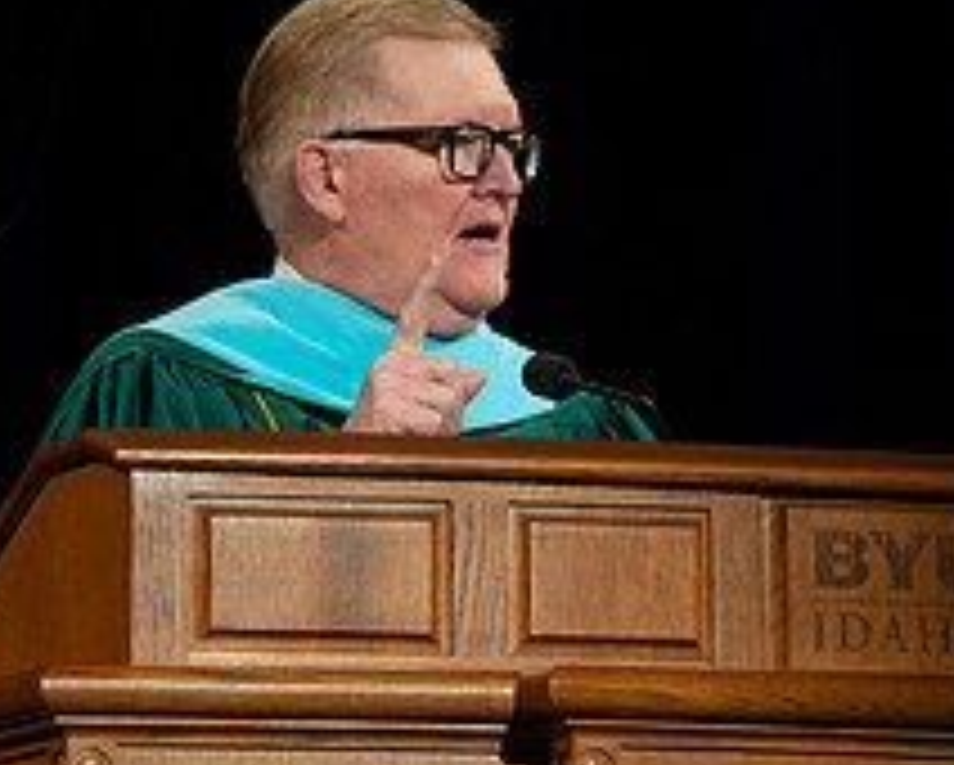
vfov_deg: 2.6
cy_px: 303
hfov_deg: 3.2
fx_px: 16985
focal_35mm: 601
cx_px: 522
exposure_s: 1/200
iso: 1250
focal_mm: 200
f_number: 3.5
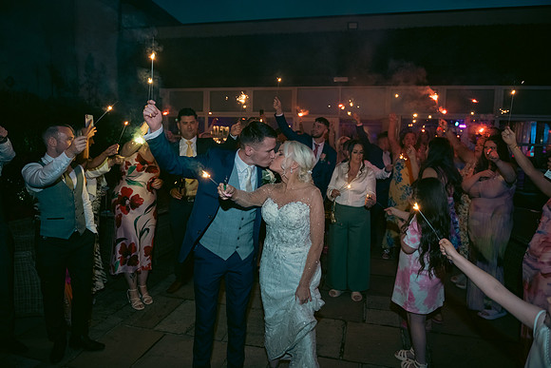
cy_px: 184
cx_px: 276
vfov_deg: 53.2
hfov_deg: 73.7
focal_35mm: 24
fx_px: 367
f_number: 3.5
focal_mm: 24
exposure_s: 1/160
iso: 800
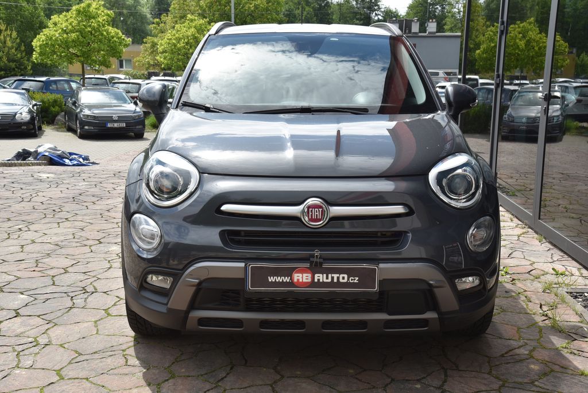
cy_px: 196
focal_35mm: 48
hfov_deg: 41.1
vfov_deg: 28.1
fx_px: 784
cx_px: 294
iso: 500
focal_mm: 48
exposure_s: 1/400
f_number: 10
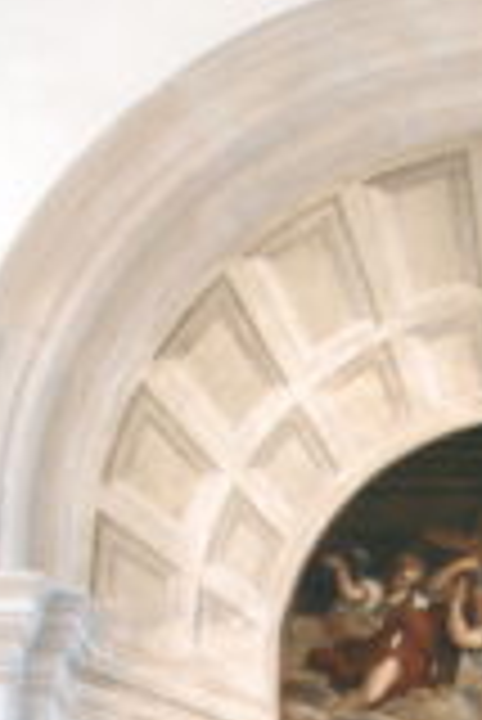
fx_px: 2064
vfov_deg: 18.1
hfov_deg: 13.0
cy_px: 1017
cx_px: 583
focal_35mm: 103
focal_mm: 22
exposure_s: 1/20
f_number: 3.8
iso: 1000
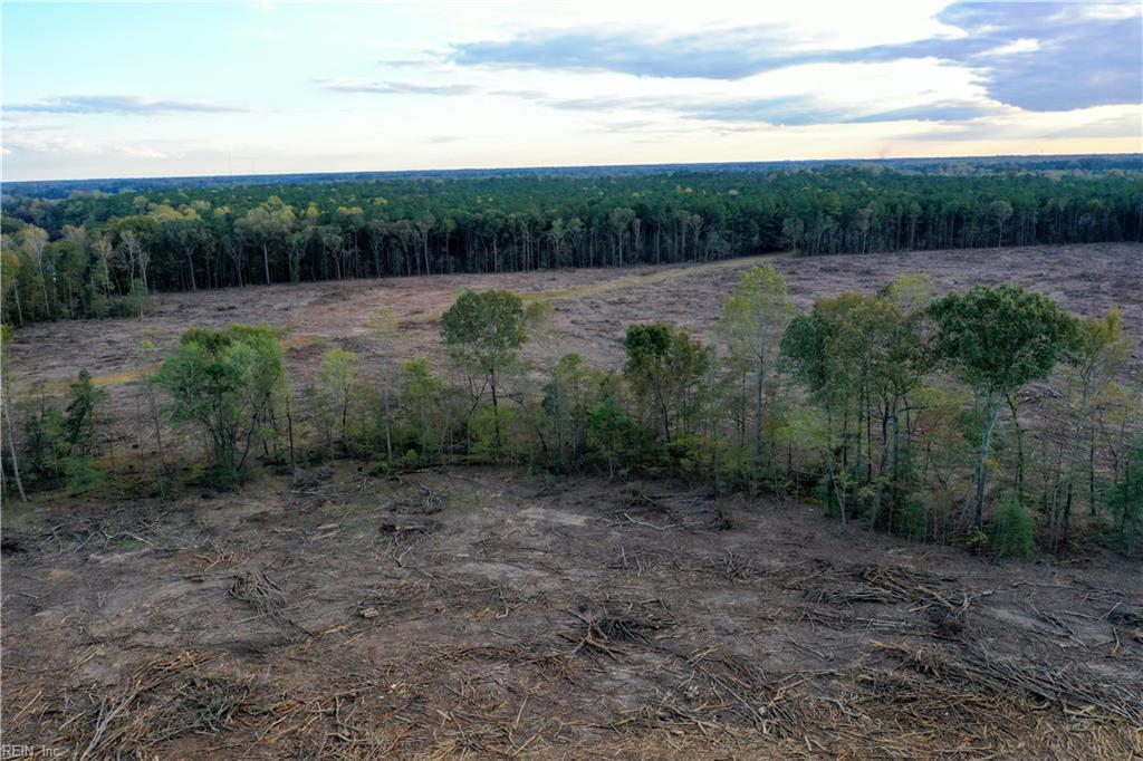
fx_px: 889
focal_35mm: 28
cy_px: 380
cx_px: 572
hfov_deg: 65.5
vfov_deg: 46.4
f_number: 5
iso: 100
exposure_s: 1/100
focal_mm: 10.26
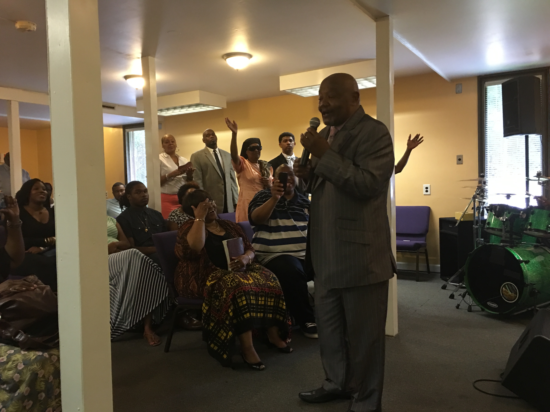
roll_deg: +1.1
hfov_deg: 61.7
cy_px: 206
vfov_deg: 48.2
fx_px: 461
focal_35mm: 29
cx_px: 275
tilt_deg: -2.1
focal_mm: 4.15
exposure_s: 1/15
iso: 125
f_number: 2.2
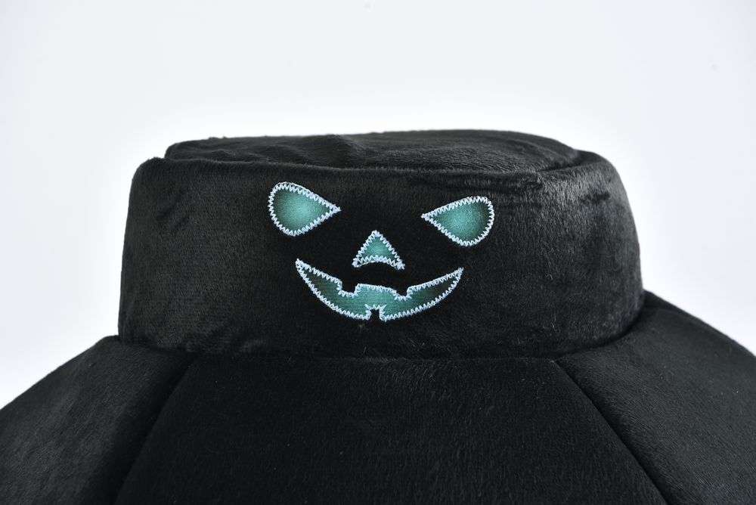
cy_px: 252
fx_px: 1471
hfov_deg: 28.8
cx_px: 378
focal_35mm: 70
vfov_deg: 19.5
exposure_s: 1/125
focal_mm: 70
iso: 320
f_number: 9
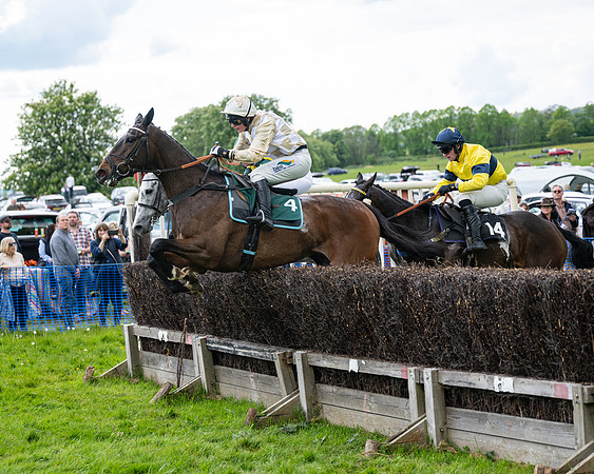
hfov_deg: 22.3
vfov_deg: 17.9
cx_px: 305
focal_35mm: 86
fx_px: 1508
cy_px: 243
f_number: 2.8
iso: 400
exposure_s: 1/2500
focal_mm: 70
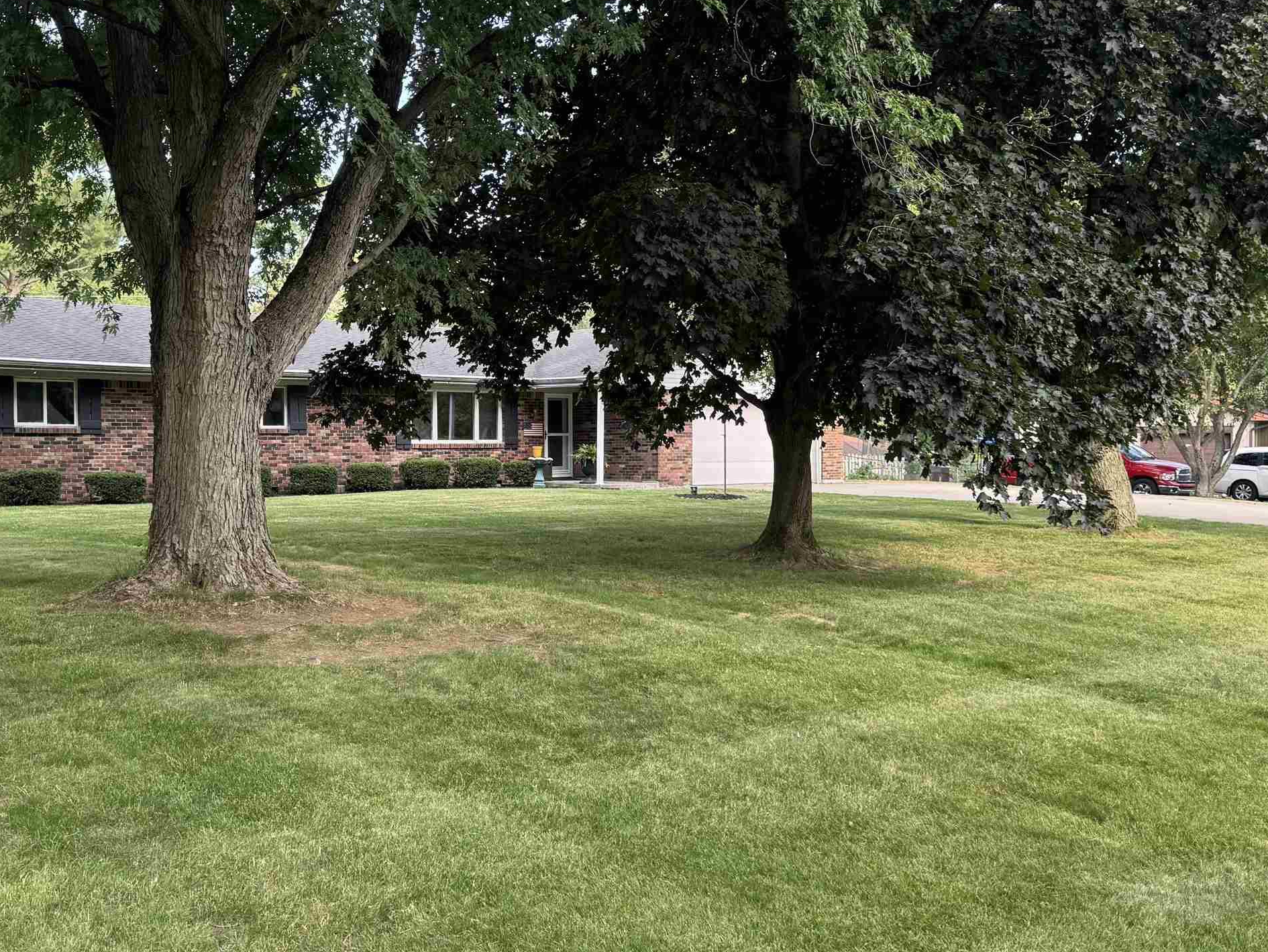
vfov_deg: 36.8
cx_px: 503
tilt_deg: -1.2
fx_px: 1429
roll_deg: +0.0
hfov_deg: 47.6
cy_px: 495
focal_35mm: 39
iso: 64
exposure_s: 1/213
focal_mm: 6.76
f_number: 1.78
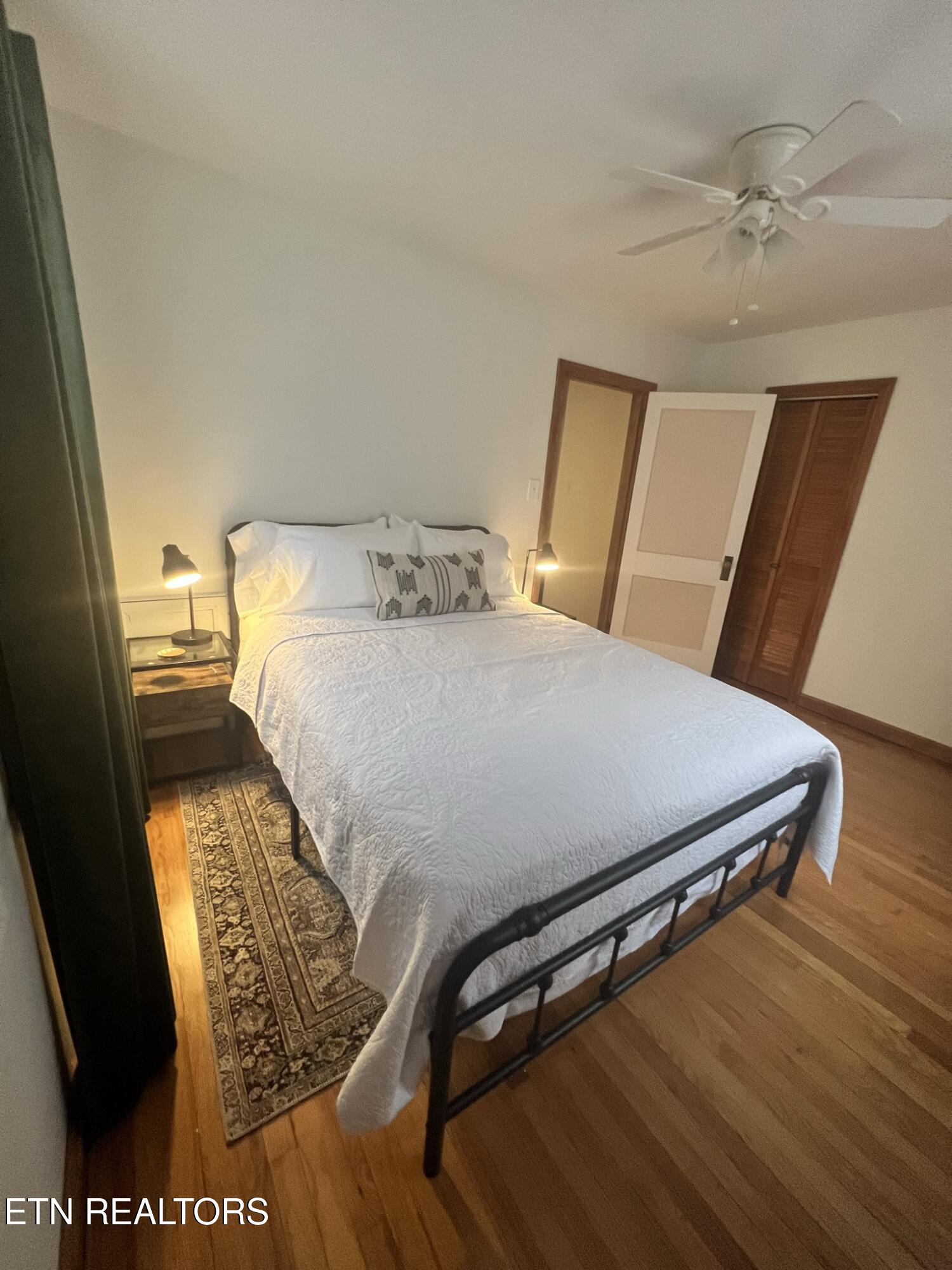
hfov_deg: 89.9
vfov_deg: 106.2
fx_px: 477
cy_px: 635
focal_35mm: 13
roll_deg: -4.6
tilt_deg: -18.2
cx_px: 476
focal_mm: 1.57
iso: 320
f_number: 1.8
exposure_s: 1/60
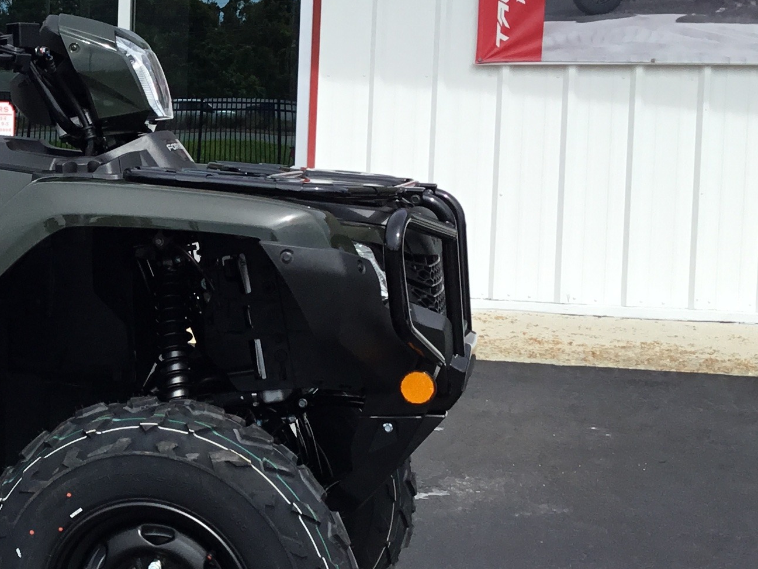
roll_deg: -2.0
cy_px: 255
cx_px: -18
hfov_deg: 23.8
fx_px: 1708
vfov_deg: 18.9
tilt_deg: -3.9
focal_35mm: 78
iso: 25
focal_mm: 3.3
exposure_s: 1/1087
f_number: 2.4
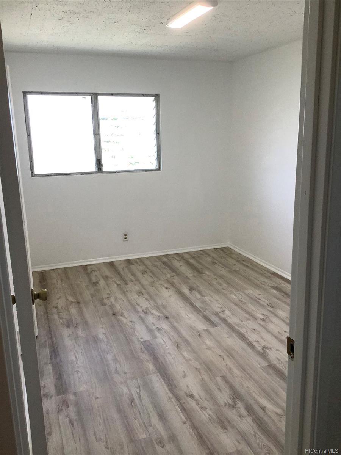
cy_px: 228
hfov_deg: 45.4
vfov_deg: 58.4
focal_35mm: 31
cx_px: 170
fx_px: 407
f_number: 2.4
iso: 64
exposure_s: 1/120
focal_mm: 3.3
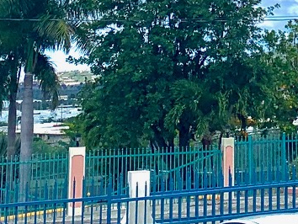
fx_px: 1275
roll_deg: +1.6
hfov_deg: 13.0
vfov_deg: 9.1
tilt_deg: +14.9
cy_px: -295
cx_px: 359
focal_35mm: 148
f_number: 1.8
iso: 25
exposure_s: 1/3401
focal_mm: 4.25
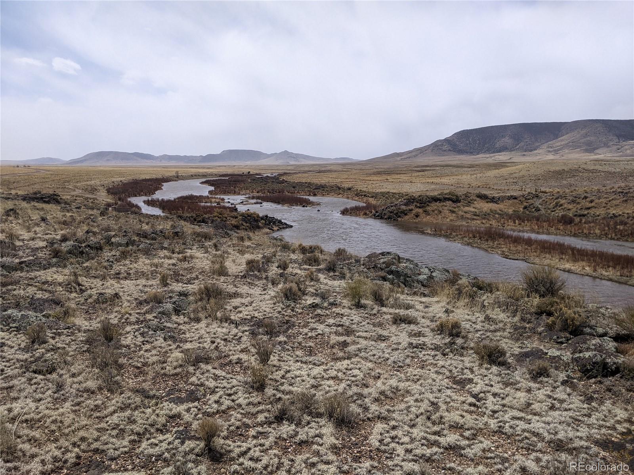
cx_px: 317
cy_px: 238
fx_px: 495
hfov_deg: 65.3
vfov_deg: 51.4
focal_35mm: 27
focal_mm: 4.44
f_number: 1.8
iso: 66
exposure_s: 1/4695
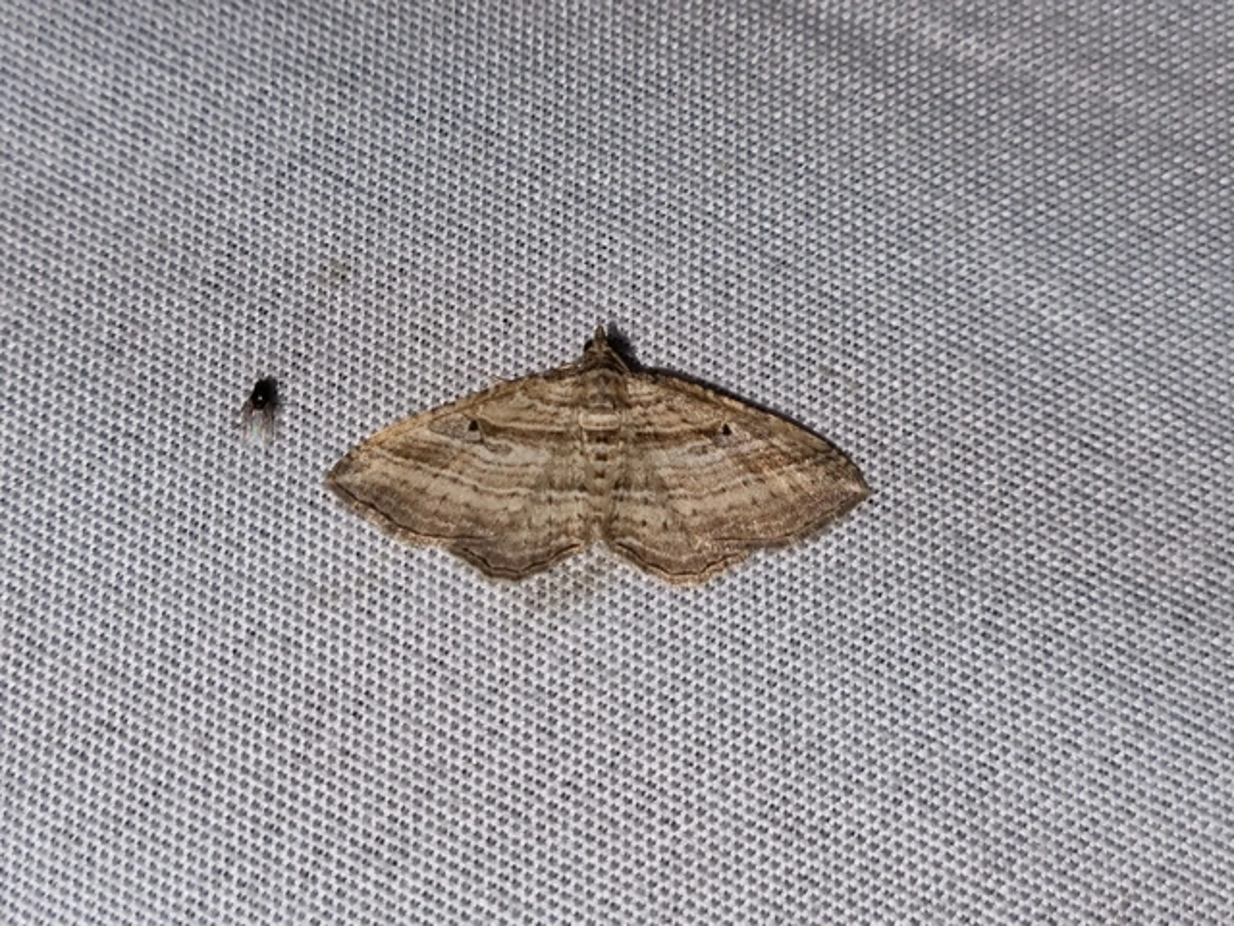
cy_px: 463
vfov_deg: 51.4
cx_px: 617
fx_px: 963
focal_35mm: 27
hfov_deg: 65.3
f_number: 2
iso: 25
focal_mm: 5.9
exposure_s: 1/244
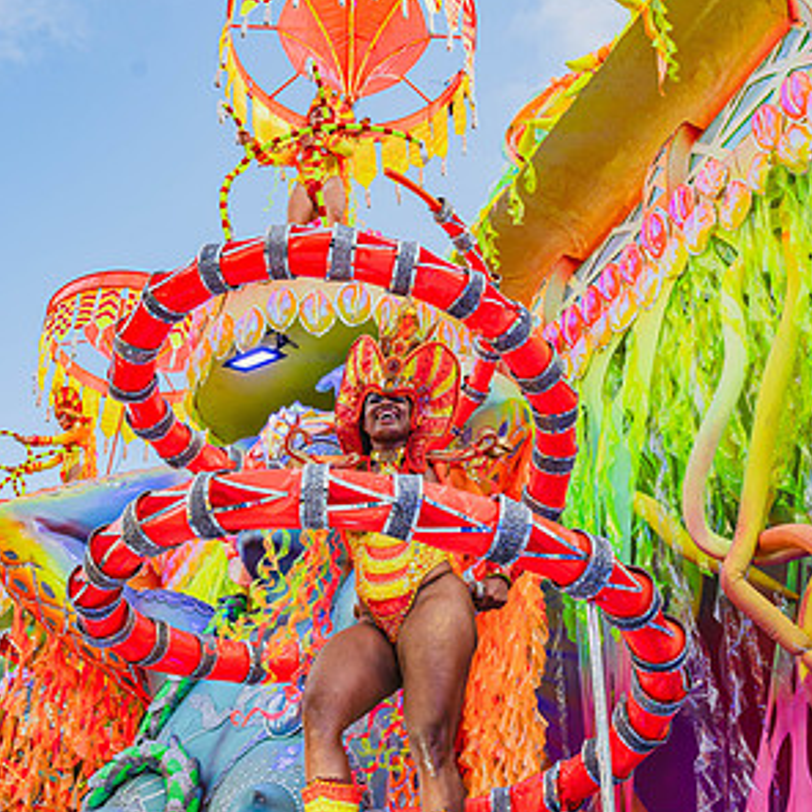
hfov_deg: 40.0
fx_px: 1115
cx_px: 407
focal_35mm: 42
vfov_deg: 40.0
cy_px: 450
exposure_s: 1/1000
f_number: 5.6
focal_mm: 32.5
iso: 640
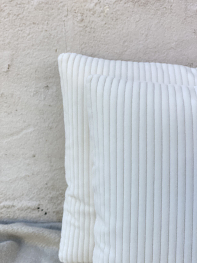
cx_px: 98
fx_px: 395
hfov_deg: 28.0
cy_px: 132
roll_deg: +0.4
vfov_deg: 36.8
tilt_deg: -18.2
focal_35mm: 52
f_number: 2
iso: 20
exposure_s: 1/440
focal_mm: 6
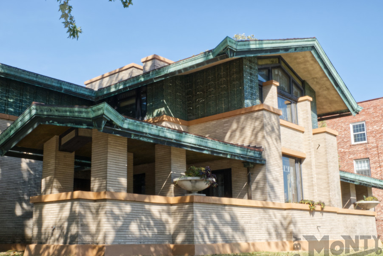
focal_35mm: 41
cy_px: 141
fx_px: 436
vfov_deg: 32.6
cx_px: 170
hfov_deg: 47.3
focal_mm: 13.3
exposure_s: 1/40
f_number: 16
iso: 160
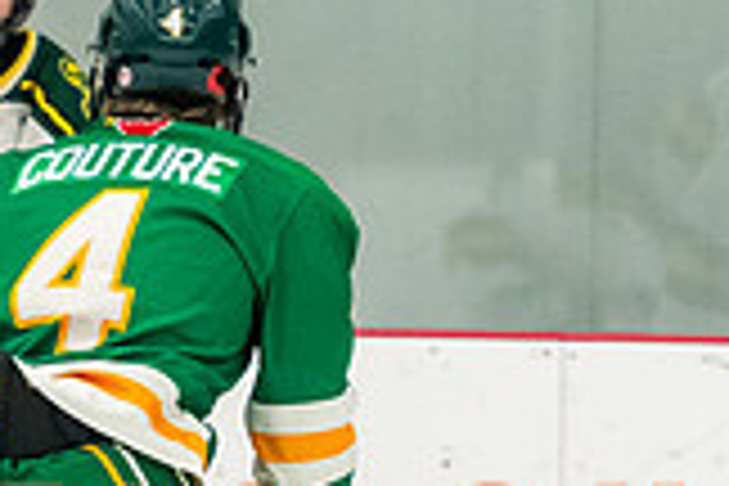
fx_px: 19074
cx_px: -56
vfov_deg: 1.5
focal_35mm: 942
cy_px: 478
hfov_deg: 2.2
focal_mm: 180
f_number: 2.8
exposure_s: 1/800
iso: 3200
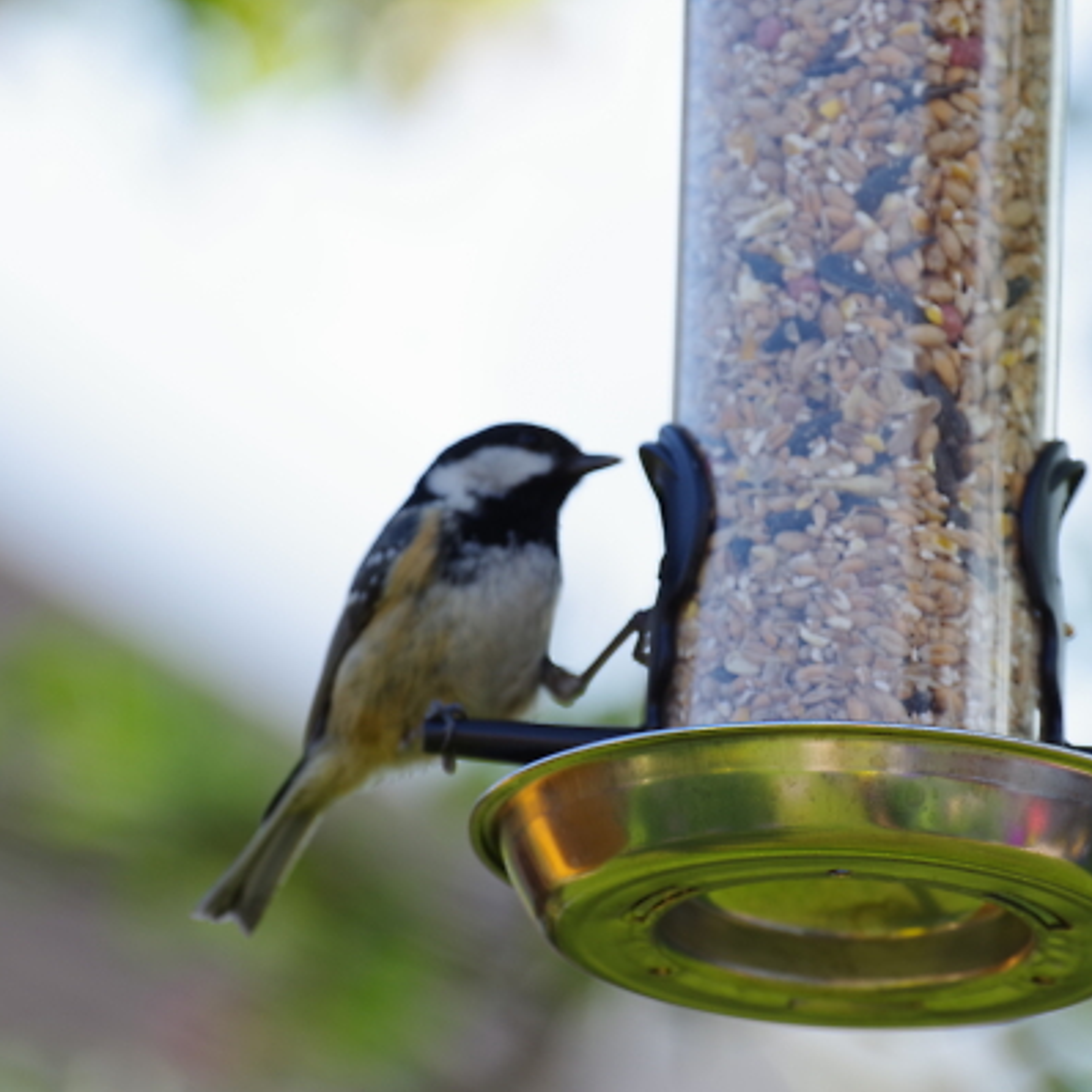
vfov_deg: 2.0
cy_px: 546
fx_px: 30872
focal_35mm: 865
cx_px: 579
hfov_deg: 2.0
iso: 200
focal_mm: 450
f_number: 6.3
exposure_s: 1/200
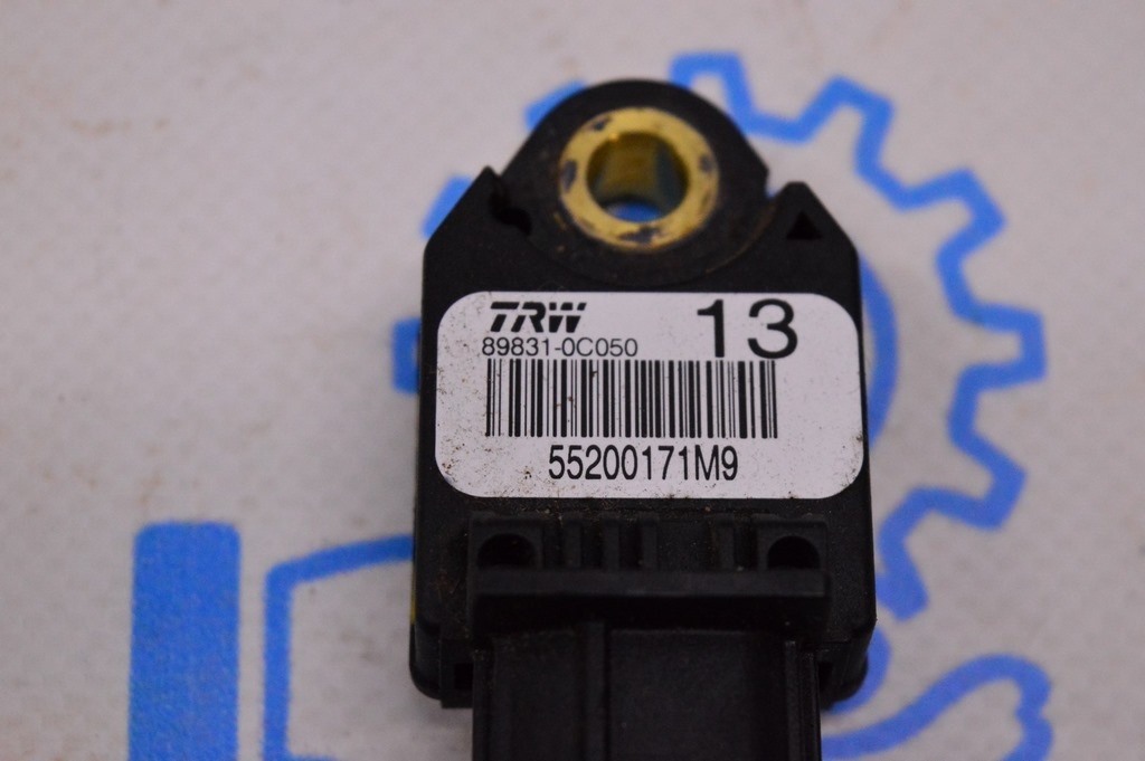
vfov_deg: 16.5
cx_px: 572
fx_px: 2622
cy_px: 380
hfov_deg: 24.6
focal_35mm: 82
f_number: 8
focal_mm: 55
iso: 3200
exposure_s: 1/320
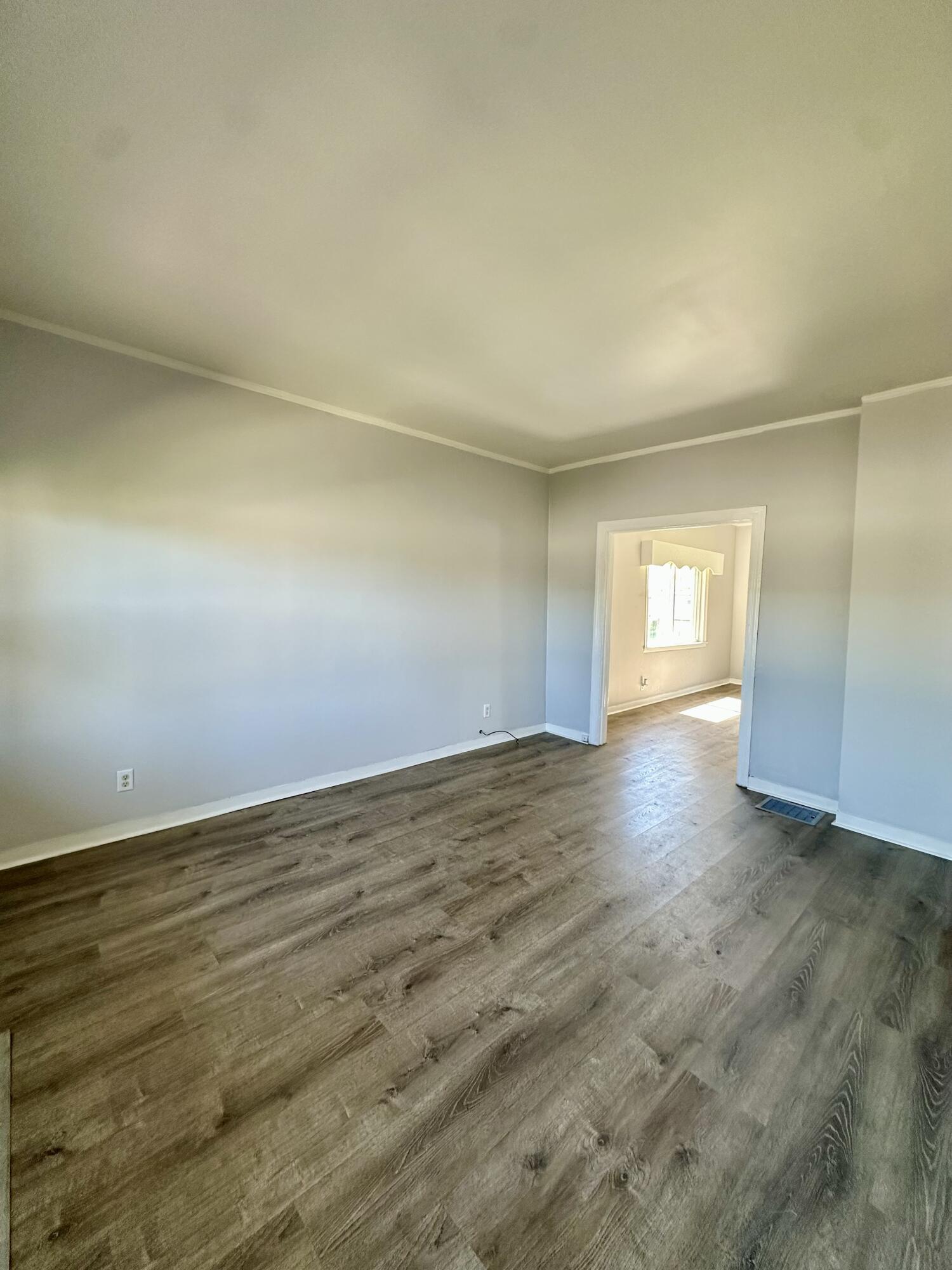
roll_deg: -2.2
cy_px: 635
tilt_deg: -1.5
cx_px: 476
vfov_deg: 102.1
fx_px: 513
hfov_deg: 85.7
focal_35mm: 14
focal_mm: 2.22
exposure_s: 1/99
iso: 160
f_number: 2.2
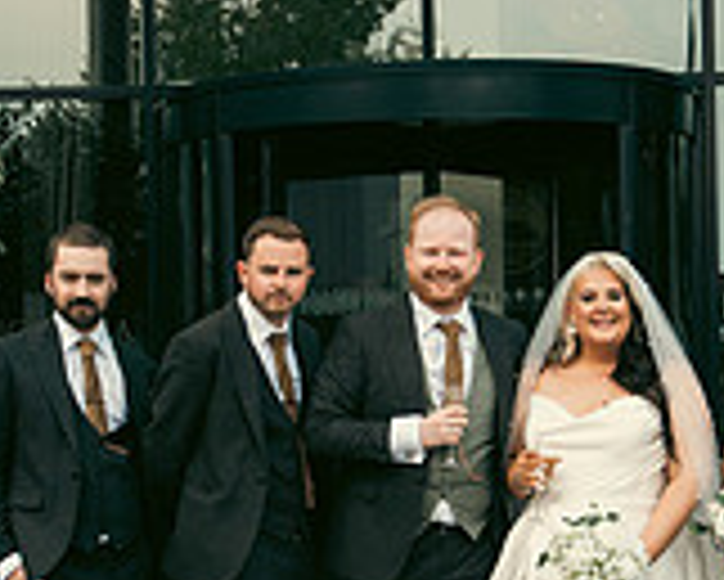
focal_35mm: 81
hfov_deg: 23.5
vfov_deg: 18.9
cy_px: 362
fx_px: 1737
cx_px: 468
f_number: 5
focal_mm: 24
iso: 125
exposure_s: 1/250
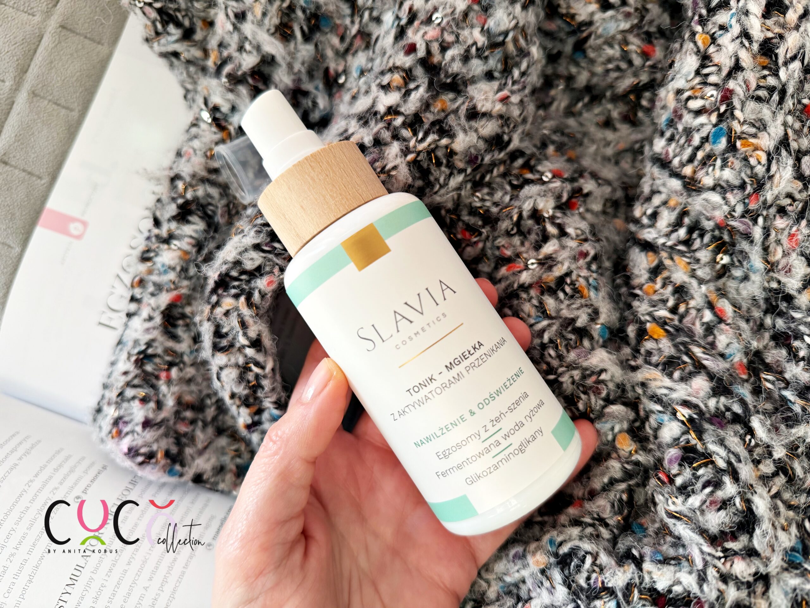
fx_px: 562
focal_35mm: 24
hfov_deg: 71.6
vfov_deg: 56.8
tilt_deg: -82.4
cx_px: 405
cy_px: 304
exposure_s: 1/114
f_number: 1.78
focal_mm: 6.76
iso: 200
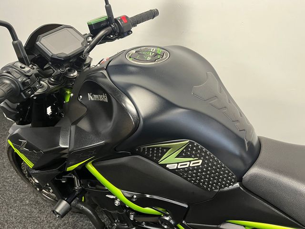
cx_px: 152
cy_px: 114
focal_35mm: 26
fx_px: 229
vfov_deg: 53.1
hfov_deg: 67.3
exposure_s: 1/50
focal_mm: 5.1
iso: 200
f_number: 1.6
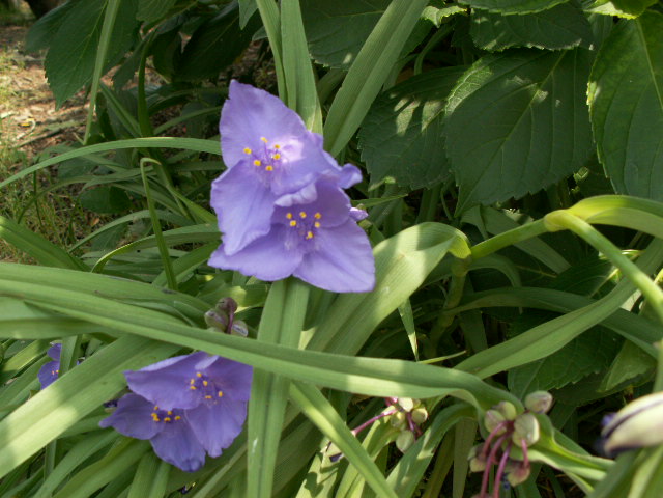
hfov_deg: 49.0
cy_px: 249
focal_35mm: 38
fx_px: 728
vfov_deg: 37.7
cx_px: 332
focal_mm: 6.25
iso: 50
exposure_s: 1/100
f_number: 4
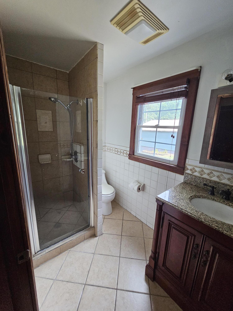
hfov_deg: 89.9
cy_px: 156
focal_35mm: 13
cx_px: 116
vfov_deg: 106.2
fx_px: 117
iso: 320
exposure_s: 1/77.4
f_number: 2.2
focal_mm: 2.2
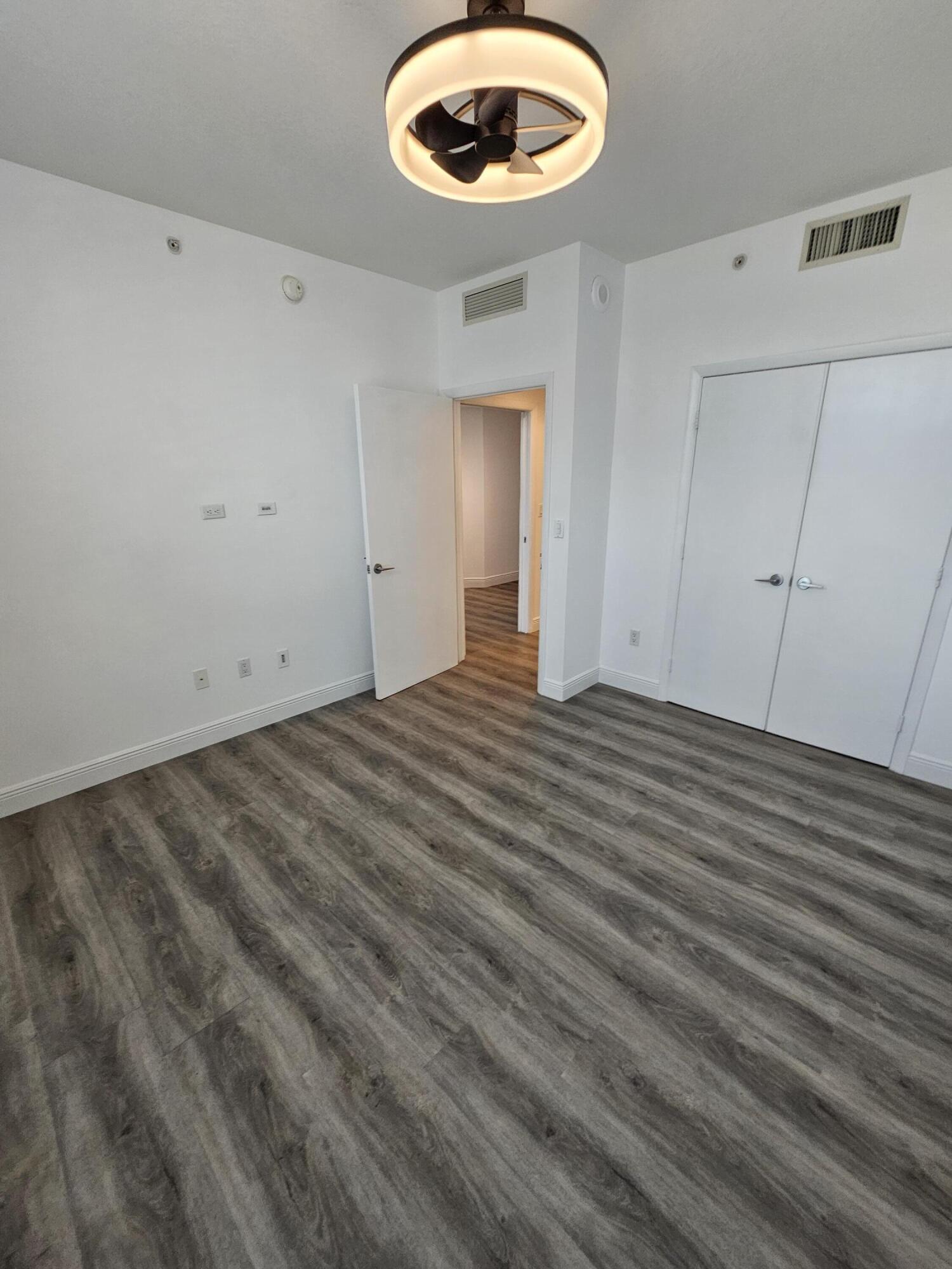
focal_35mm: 13
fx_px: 477
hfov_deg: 89.9
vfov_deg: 106.2
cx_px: 476
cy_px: 634
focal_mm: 2.2
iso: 80
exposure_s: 1/60
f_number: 2.2
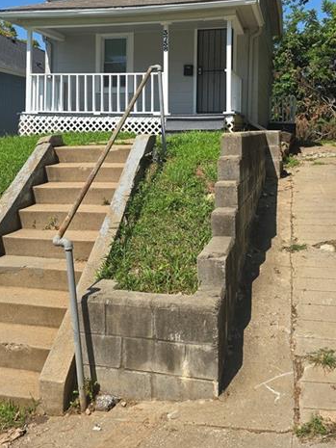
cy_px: 145
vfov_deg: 48.0
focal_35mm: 38
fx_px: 492
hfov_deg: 37.7
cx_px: 151
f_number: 1.7
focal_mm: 6.3
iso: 12
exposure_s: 1/878
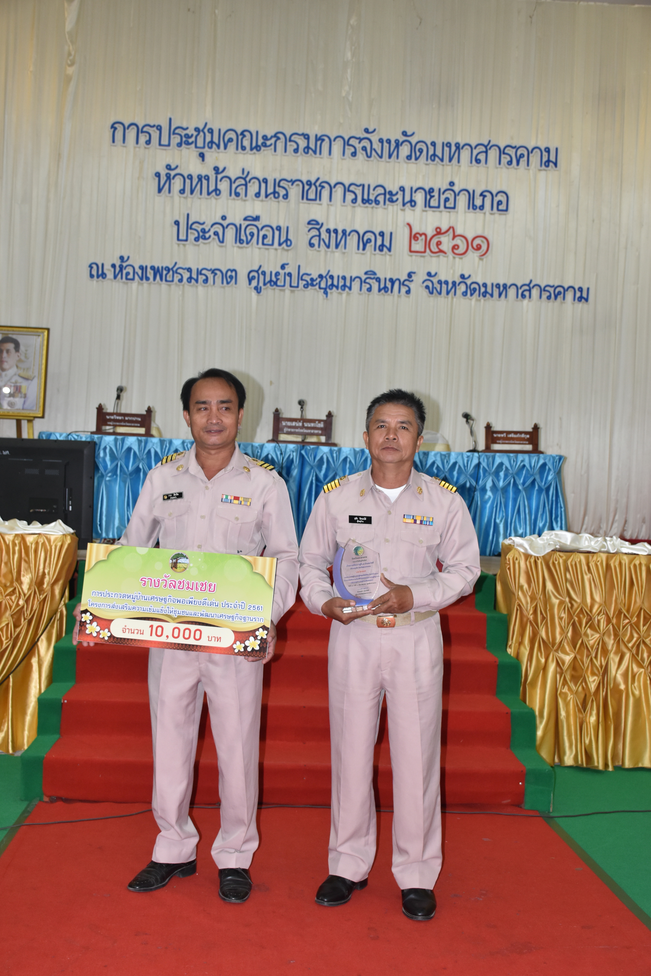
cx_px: 326
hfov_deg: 34.2
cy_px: 488
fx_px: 1058
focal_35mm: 39
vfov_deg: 49.6
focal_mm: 26
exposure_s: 1/60
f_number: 5
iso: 800
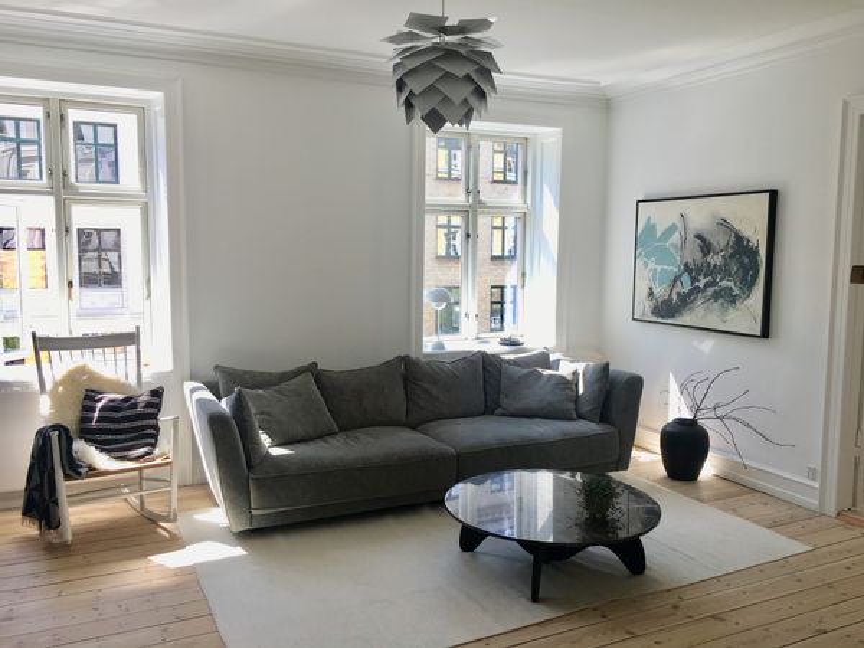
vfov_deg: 48.2
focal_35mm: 29
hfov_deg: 61.7
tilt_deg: -6.4
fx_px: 724
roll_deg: +0.1
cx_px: 432
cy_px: 324
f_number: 2.2
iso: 25
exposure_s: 1/124
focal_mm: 4.15
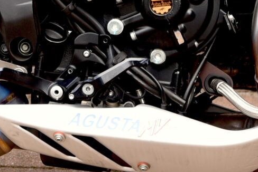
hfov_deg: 5.6
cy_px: -95
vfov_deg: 3.7
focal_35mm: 367
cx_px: 123
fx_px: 2632
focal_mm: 70
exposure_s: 1/60
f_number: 4
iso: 100
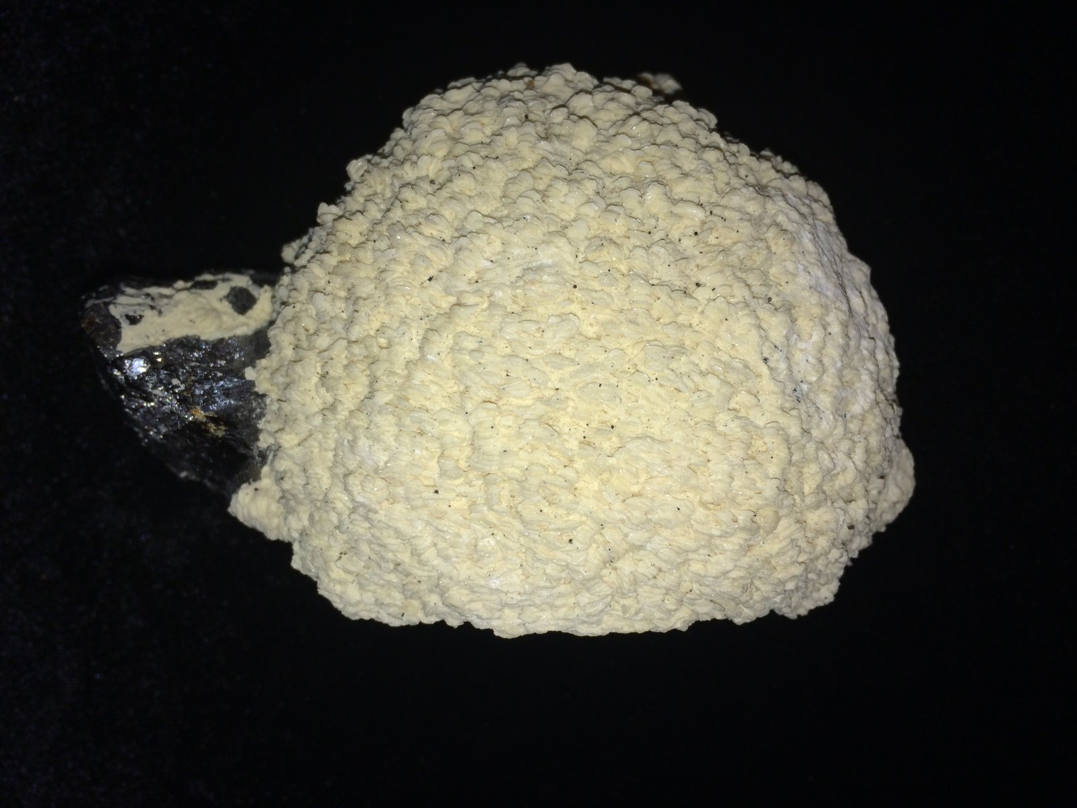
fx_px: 933
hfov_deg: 60.0
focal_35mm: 30
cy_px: 404
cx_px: 538
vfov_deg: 46.8
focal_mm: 4.12
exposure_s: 1/466
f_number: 2.2
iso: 32
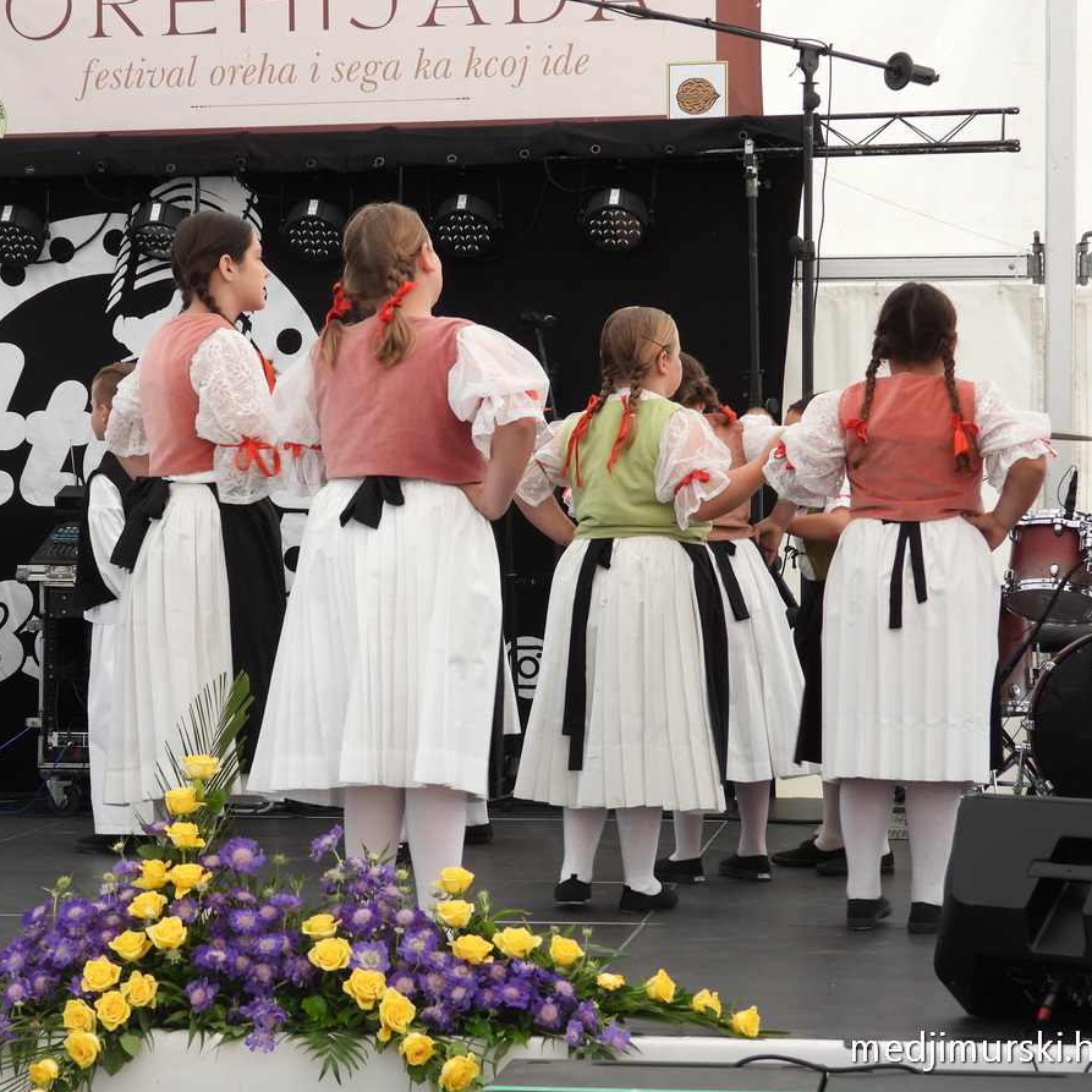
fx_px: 3605
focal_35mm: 101
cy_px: 548
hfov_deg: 17.2
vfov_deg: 17.2
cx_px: 386
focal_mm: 15.3
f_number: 3.5
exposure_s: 1/60
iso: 100
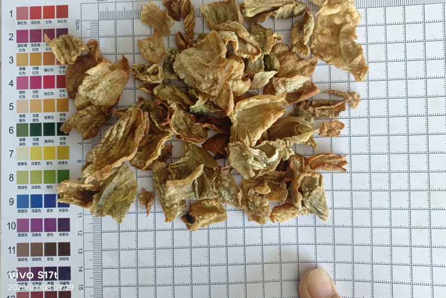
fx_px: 297
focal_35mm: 24
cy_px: 133
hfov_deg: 73.7
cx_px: 223
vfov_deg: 53.1
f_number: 1.88
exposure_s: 1/100
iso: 259
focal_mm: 5.5
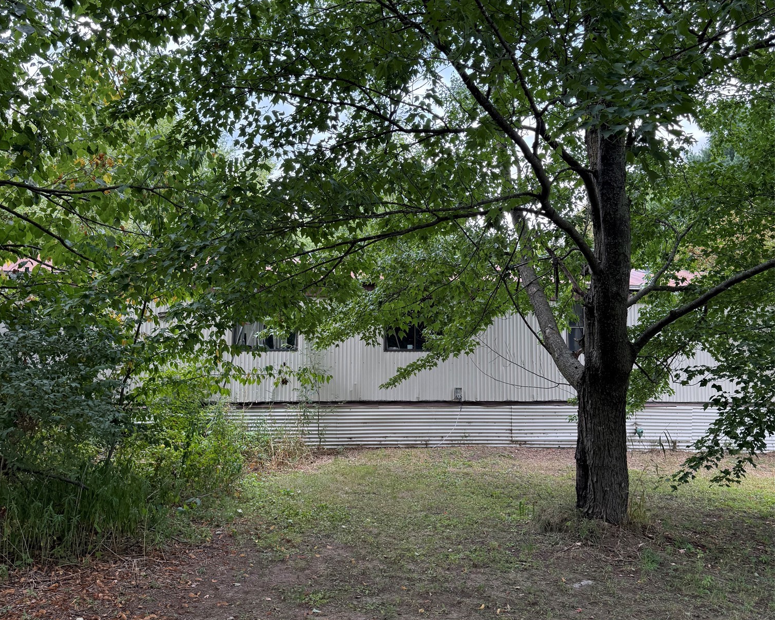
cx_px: 378
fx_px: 734
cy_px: 310
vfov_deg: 45.8
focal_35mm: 32
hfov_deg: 55.7
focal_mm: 6.76
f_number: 1.78
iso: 100
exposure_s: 1/504
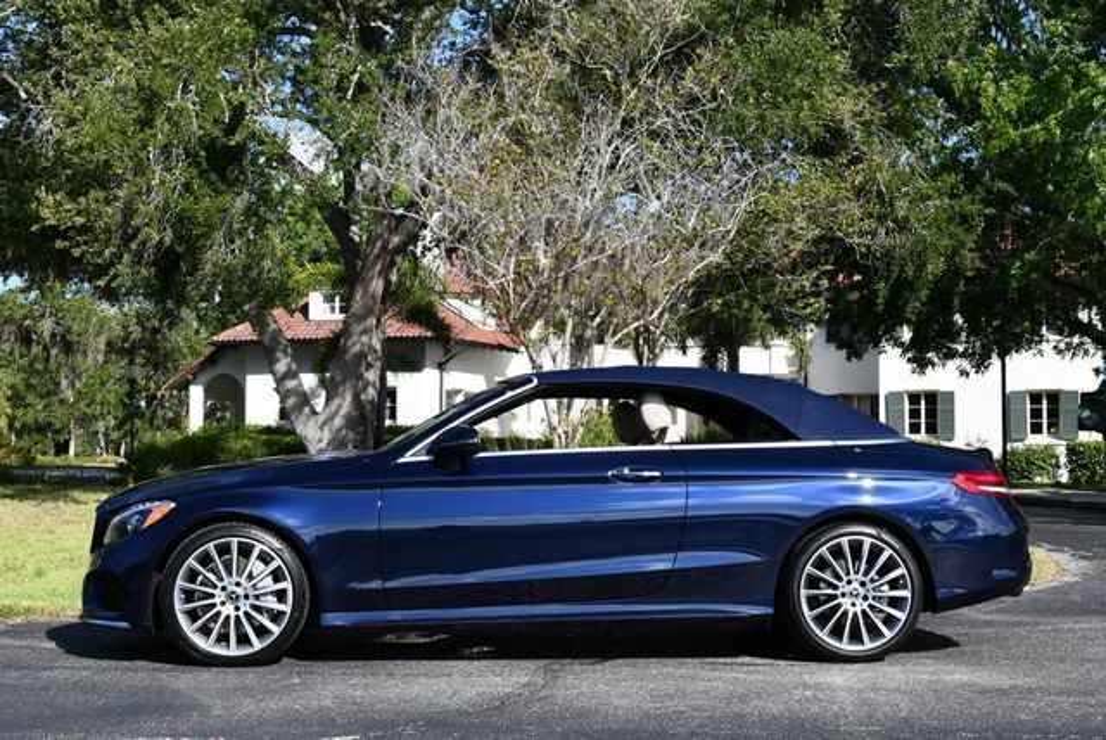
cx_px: 553
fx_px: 1599
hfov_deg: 38.2
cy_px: 370
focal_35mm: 52
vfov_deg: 26.0
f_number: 8
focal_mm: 26
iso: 125
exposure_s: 1/250
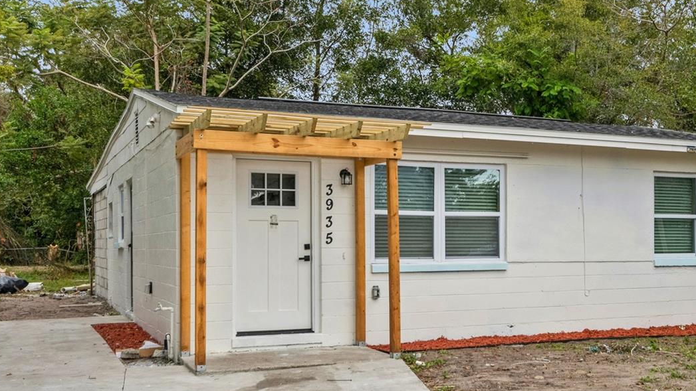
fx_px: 886
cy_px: 208
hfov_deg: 42.0
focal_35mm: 48
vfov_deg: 24.9
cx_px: 491
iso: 400
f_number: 11
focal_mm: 20
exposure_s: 1/320
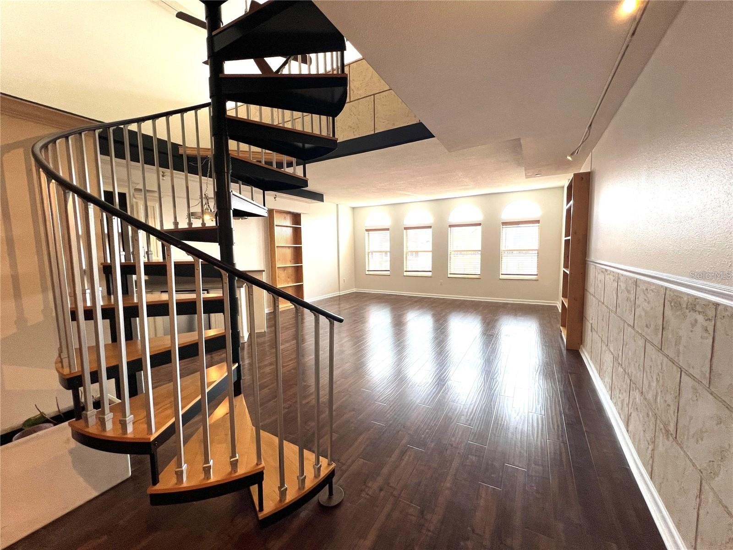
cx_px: 366
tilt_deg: -5.4
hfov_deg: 106.2
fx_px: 275
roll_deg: +1.1
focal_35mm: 13
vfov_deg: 89.9
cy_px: 275
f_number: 1.8
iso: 100
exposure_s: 1/120
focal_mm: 1.57
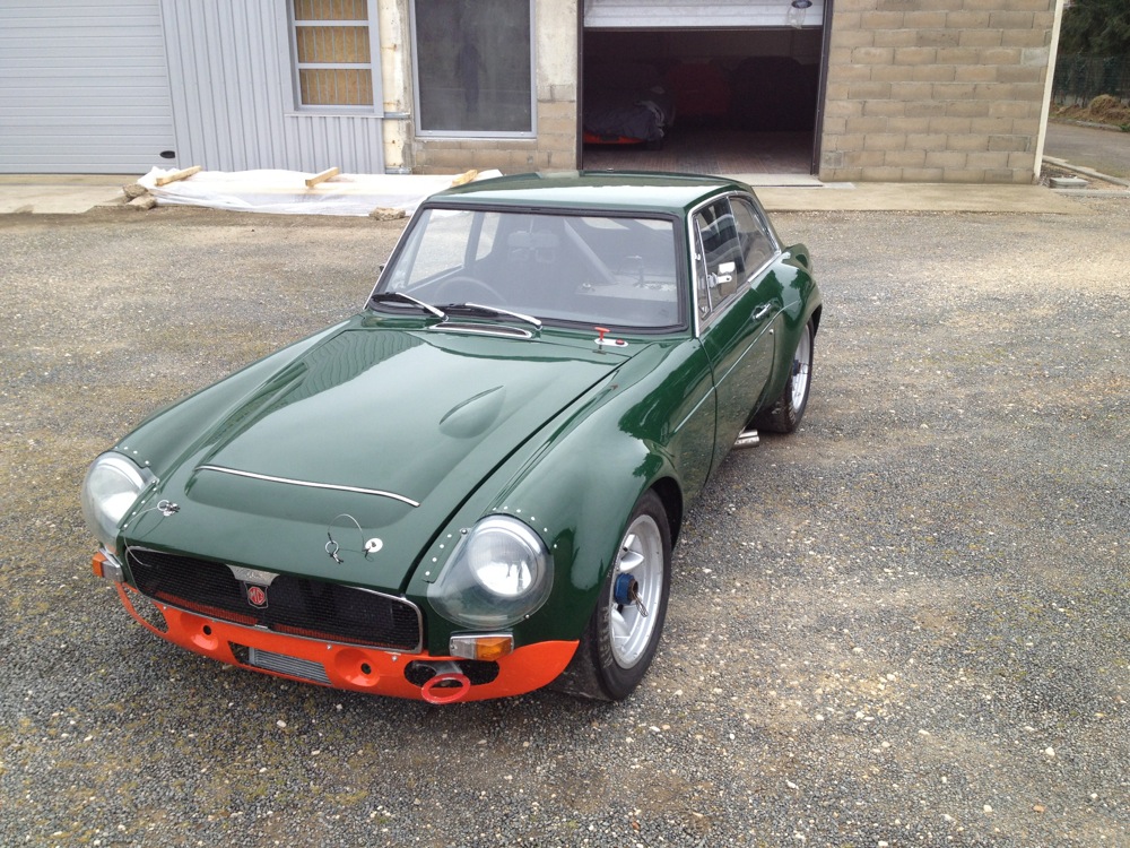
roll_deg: -0.2
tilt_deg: -19.7
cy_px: 424
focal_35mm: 35
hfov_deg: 52.6
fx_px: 1143
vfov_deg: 40.7
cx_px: 565
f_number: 2.4
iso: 50
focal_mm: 4.28
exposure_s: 1/190
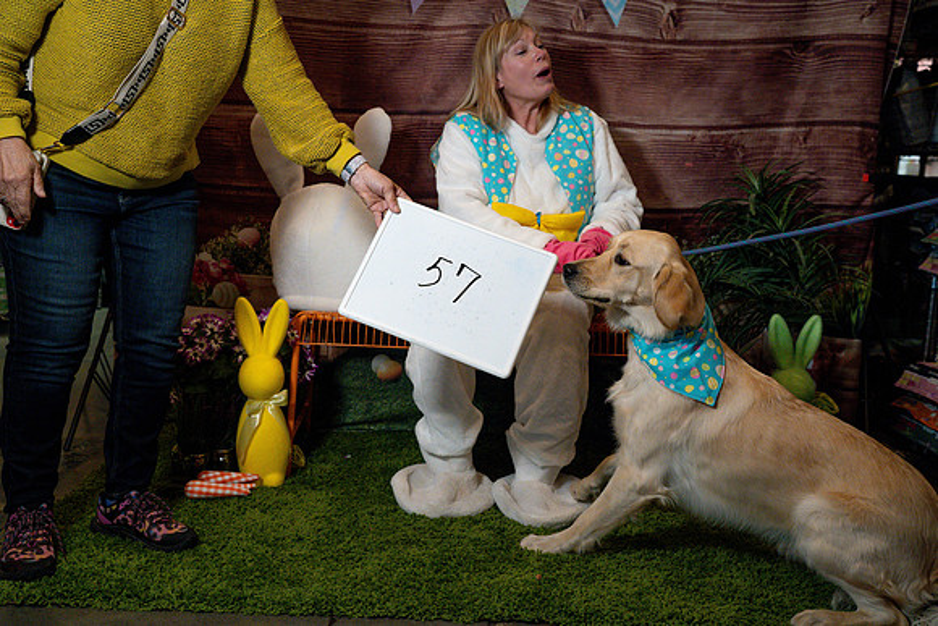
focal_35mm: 38
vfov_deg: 35.1
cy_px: 313
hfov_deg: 50.7
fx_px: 990
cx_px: 469
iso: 8000
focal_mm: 38
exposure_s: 1/500
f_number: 4.5
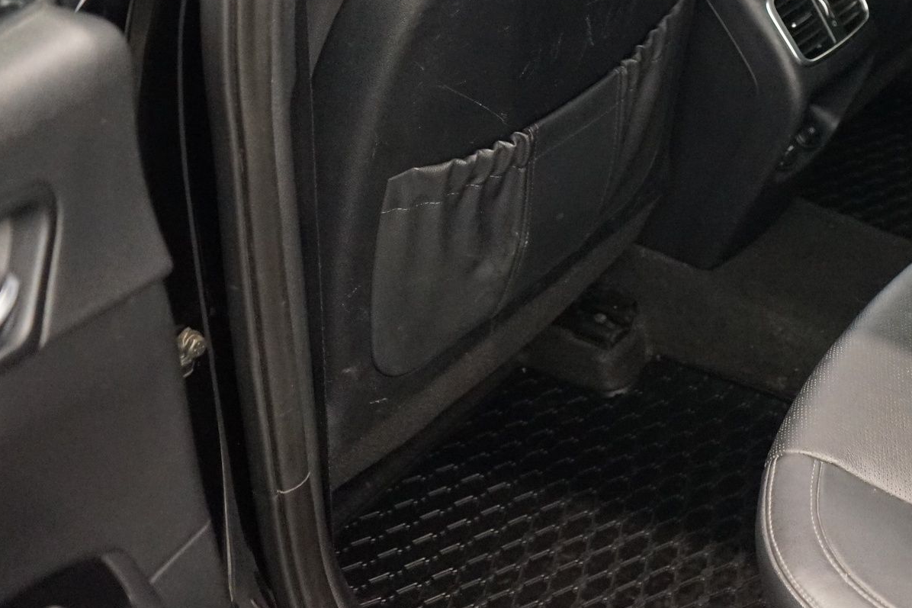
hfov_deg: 27.5
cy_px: 51
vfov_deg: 19.3
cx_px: 926
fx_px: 1748
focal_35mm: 69
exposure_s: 1/80
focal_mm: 33
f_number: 4
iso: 6400
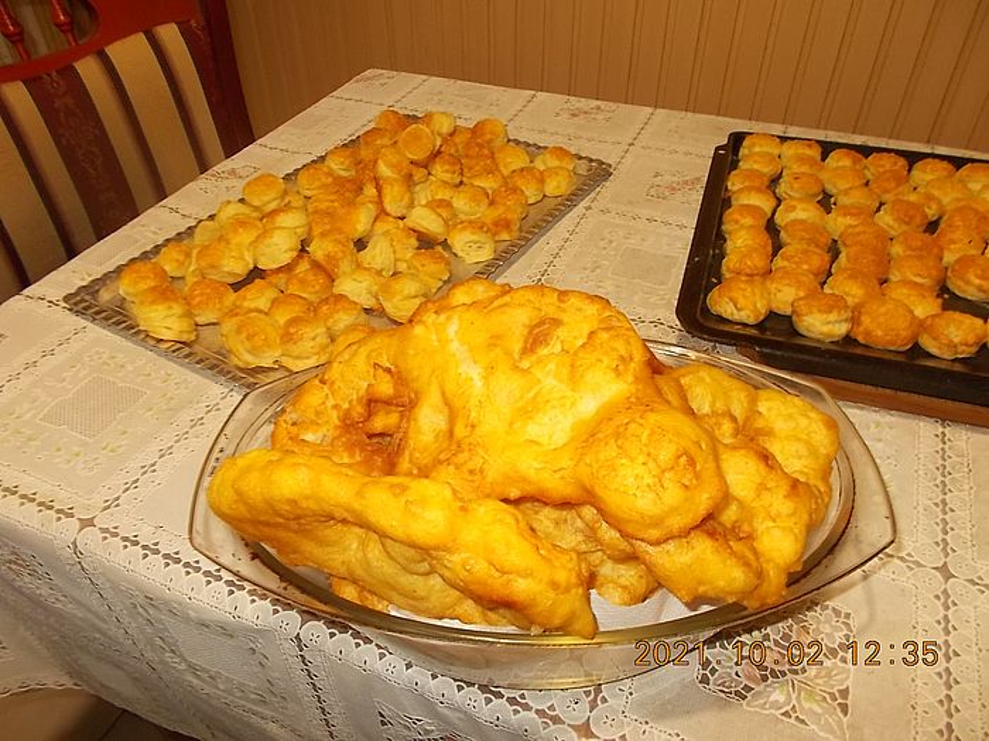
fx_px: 743
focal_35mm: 26
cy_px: 370
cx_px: 494
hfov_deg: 67.3
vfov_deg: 53.1
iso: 200
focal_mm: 4.6
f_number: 3.2
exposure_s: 1/25
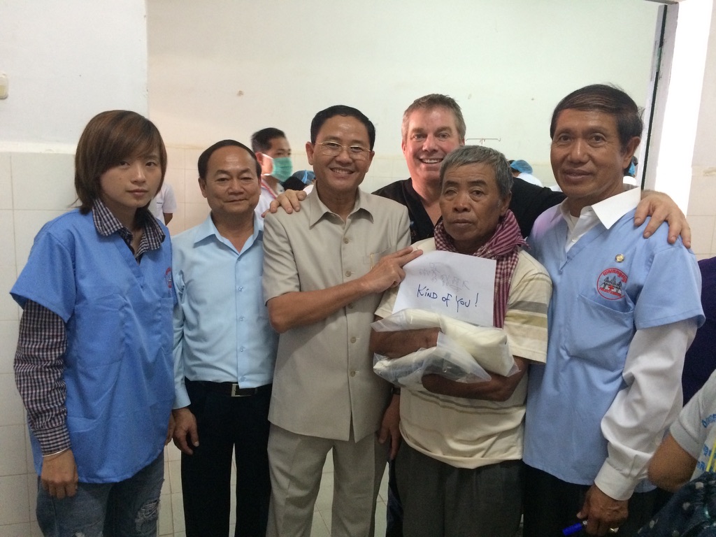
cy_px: 268
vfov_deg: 48.2
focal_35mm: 29
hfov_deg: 61.7
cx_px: 358
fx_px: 600
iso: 250
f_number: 2.2
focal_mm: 4.15
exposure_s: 1/25
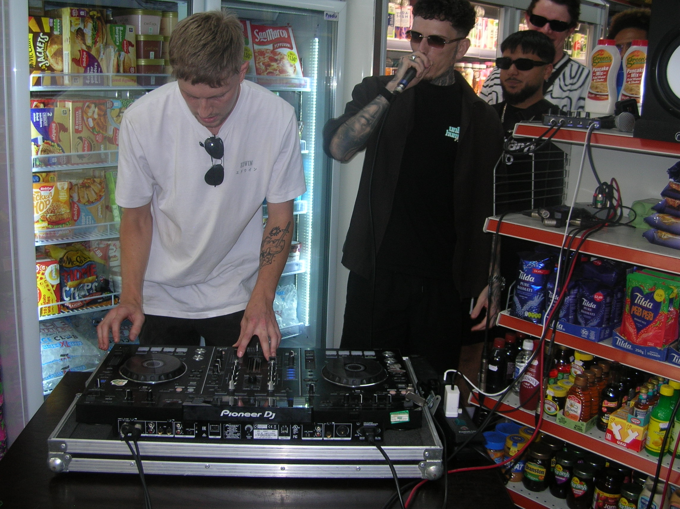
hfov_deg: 51.4
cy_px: 254
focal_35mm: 36
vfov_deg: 39.6
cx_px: 340
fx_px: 707
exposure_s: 1/60.1
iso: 50
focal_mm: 6
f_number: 2.7
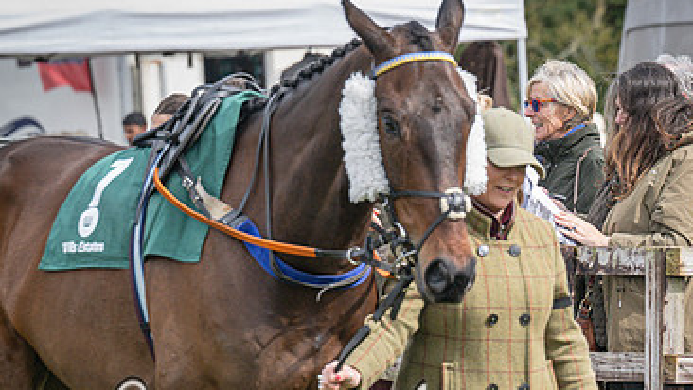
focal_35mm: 490
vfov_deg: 2.5
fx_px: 9005
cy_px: 357
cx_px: 594
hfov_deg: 4.4
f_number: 5
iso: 400
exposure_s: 1/1000
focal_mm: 155
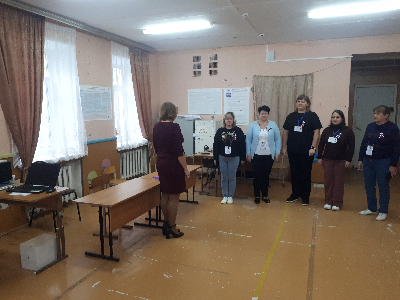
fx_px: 312
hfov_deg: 65.3
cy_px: 150
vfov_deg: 51.4
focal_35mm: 27
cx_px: 200
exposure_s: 1/33
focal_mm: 3.6
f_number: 1.9
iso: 125
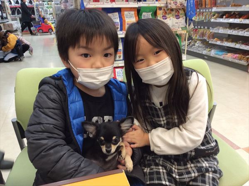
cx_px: 124
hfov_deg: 56.9
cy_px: 93
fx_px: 230
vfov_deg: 44.0
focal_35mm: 32
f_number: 2.4
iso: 64
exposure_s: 1/24
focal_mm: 3.3
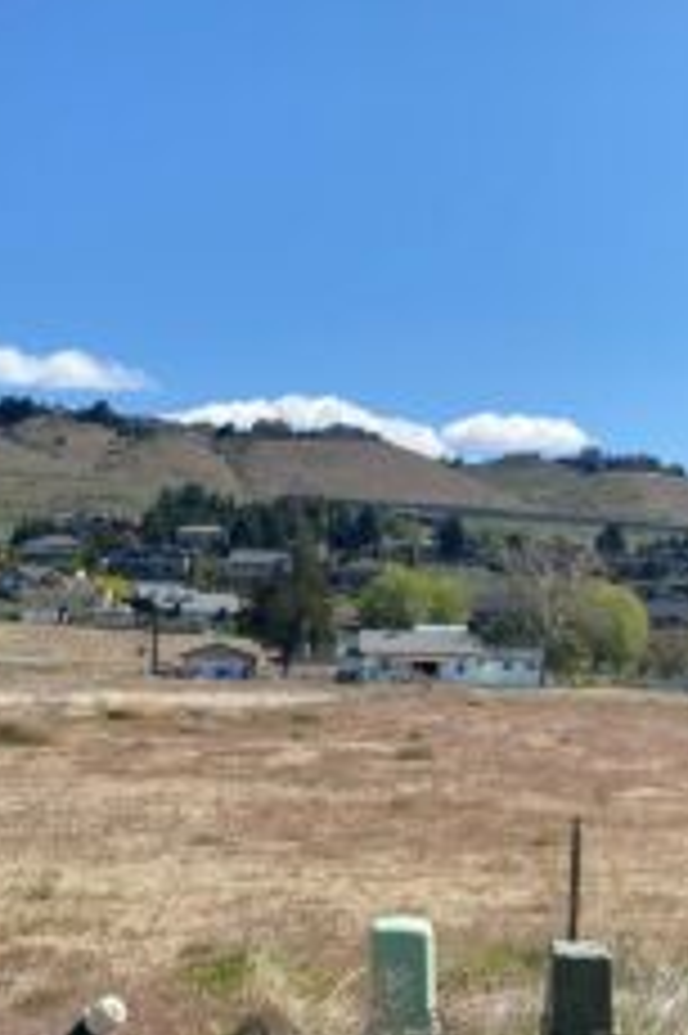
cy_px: 634
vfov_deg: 41.7
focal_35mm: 47
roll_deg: -0.9
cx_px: 396
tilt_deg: +3.3
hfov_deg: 28.6
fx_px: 1349
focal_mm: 4.25
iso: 32
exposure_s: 1/3040
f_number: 1.8
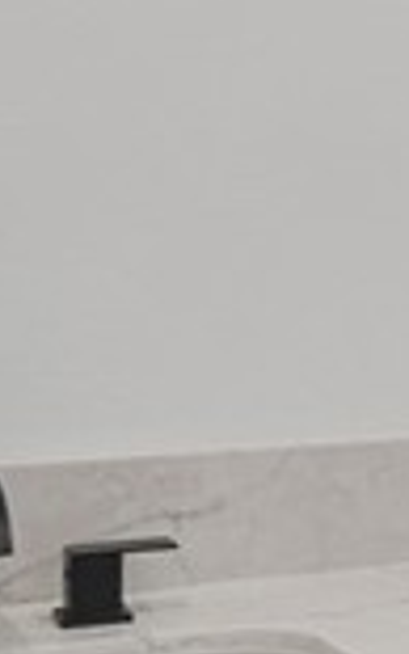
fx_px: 1800
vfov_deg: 20.5
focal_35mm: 101
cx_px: 940
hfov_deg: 11.1
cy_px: 226
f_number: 8
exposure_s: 1/10
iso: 400
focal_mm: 10
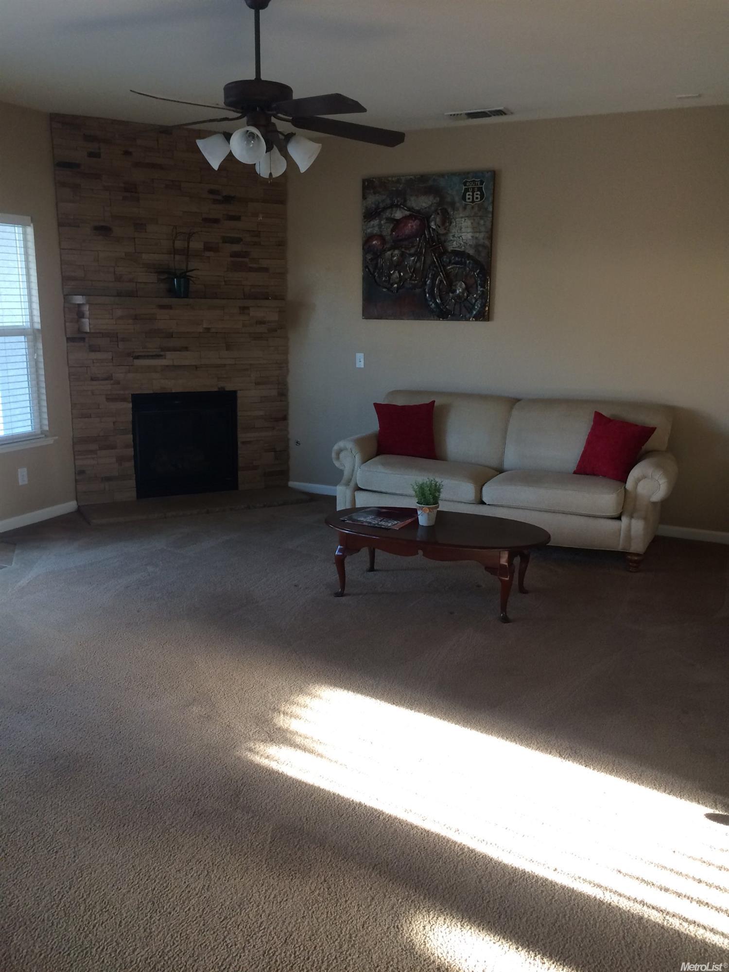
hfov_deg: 48.2
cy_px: 486
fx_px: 814
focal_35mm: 29
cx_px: 364
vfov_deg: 61.7
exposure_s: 1/30
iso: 80
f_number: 2.2
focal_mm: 4.15
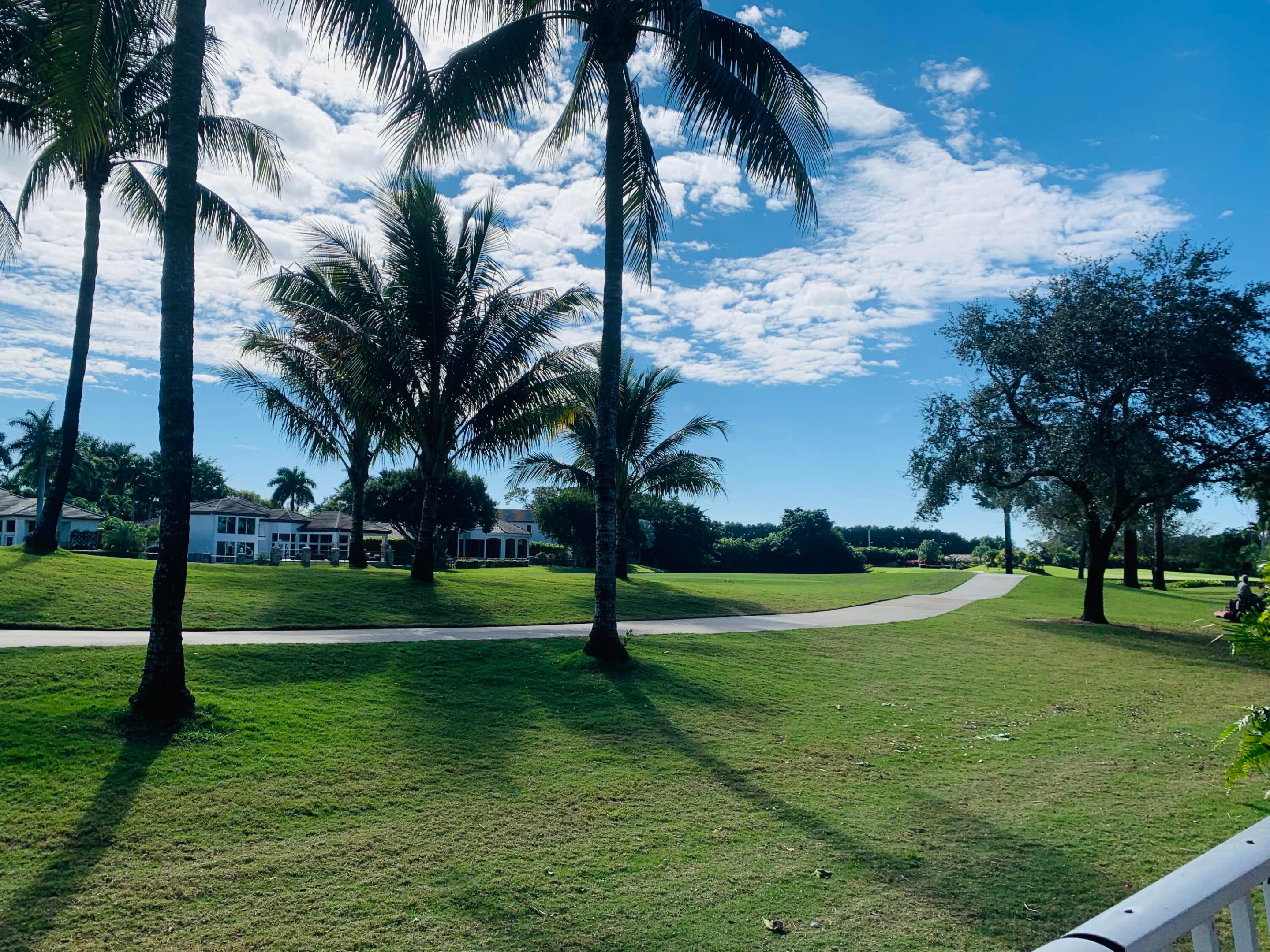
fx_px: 954
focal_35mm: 26
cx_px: 635
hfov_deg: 67.3
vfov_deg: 53.1
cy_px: 476
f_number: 1.8
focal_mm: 4.25
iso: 25
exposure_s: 1/4274
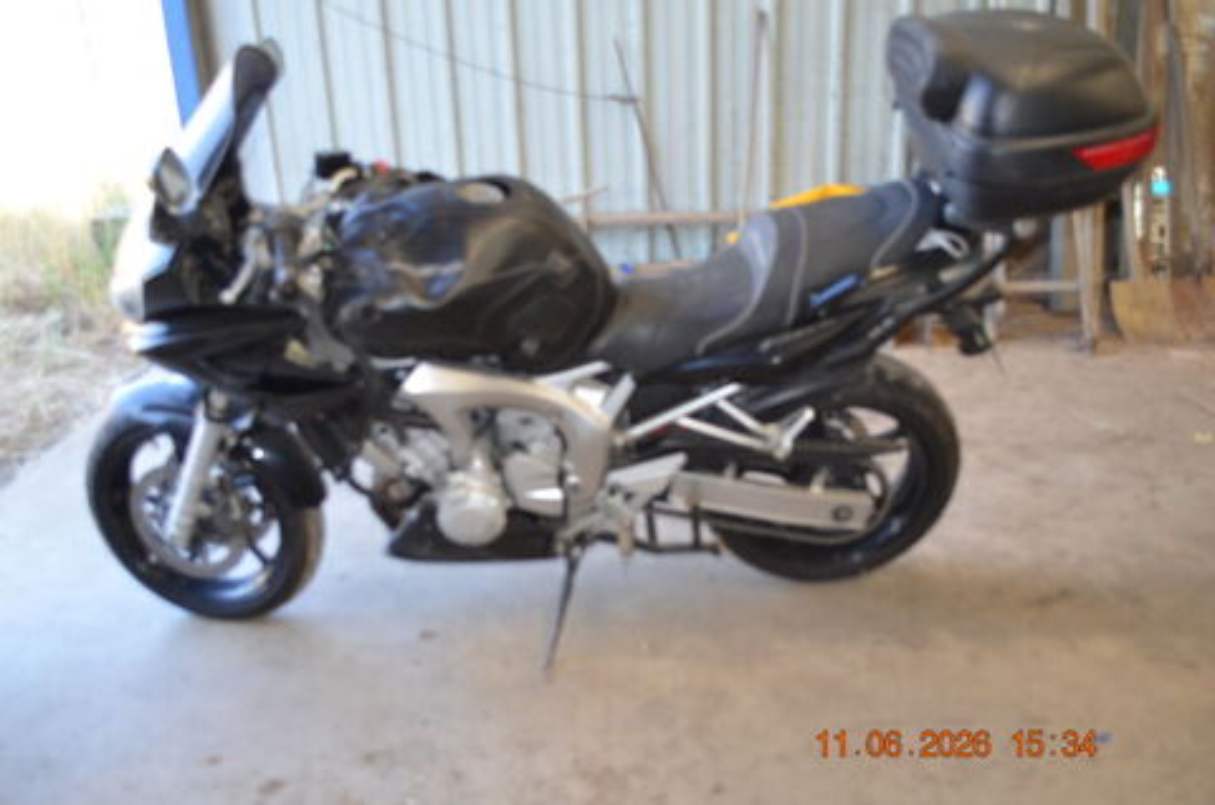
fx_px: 1112
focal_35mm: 33
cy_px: 402
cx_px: 608
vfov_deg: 39.8
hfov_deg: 57.3
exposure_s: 1/125
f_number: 3.8
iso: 400
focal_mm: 22
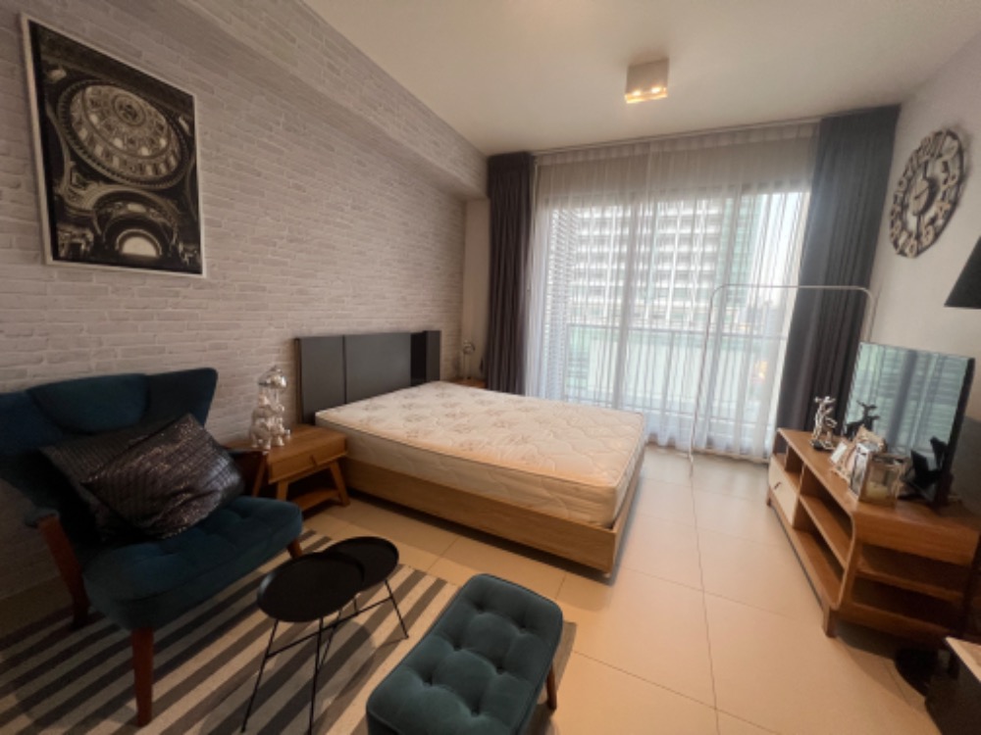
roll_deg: -0.3
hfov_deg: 106.2
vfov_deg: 89.9
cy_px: 368
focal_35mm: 13
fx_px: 368
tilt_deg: -9.4
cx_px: 490
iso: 125
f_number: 1.8
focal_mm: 1.57
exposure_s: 1/100
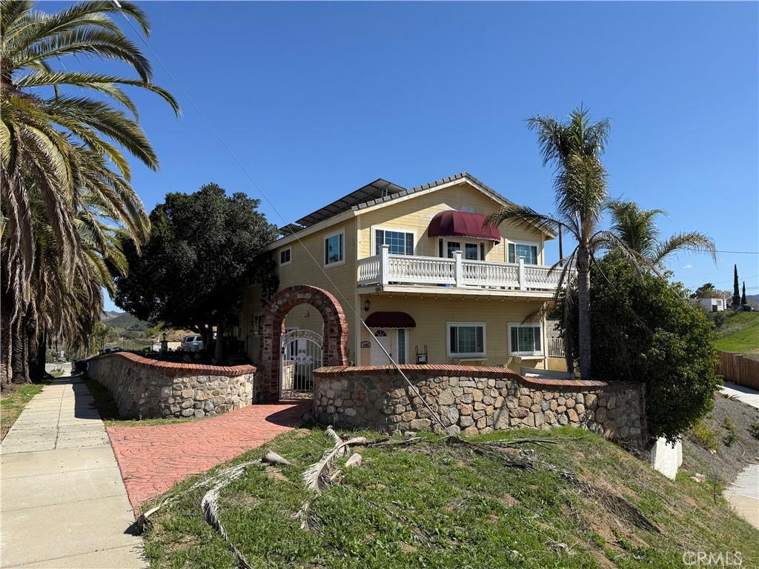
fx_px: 526
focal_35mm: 24
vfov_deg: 56.8
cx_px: 380
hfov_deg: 71.6
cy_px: 284
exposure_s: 1/4405
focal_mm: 6.76
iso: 80
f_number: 1.78
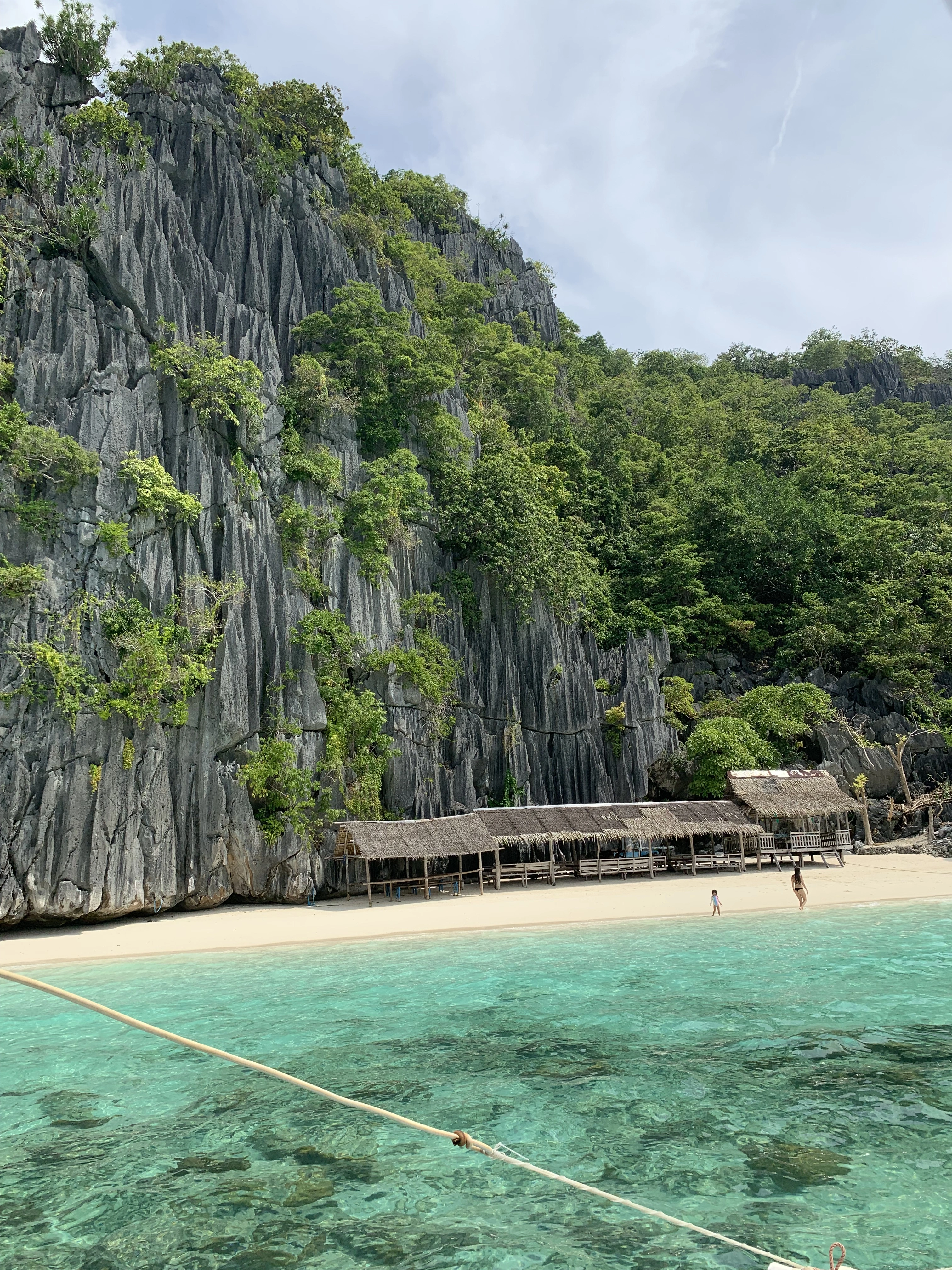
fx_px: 953
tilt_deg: +14.6
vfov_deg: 67.3
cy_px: 635
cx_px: 476
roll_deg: +3.2
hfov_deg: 53.1
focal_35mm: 26
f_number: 1.8
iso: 25
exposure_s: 1/3401
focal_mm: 4.25
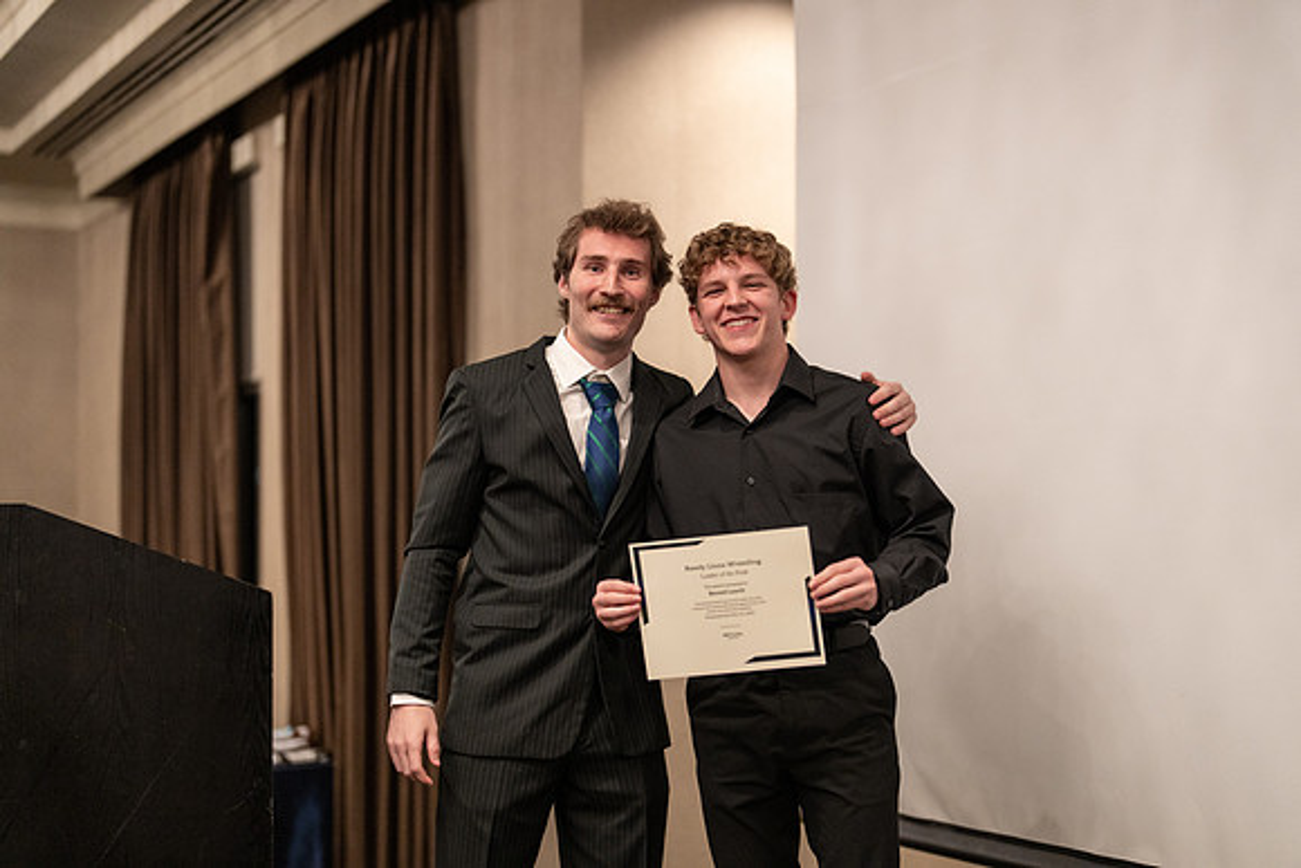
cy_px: 434
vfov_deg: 27.0
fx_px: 1807
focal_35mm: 50
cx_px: 650
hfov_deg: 39.6
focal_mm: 50
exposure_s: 1/320
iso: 1600
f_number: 1.2
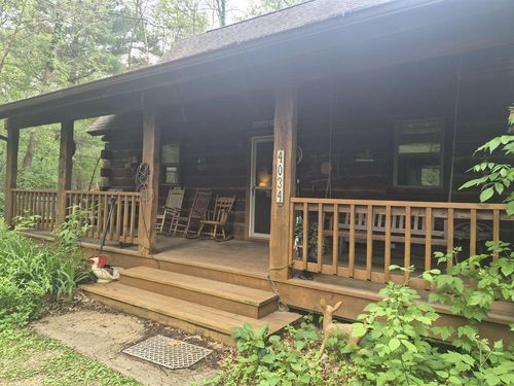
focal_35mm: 23
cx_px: 257
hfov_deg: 73.9
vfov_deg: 58.9
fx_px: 342
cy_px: 193
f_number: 1.8
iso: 40
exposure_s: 1/180
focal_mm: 5.4
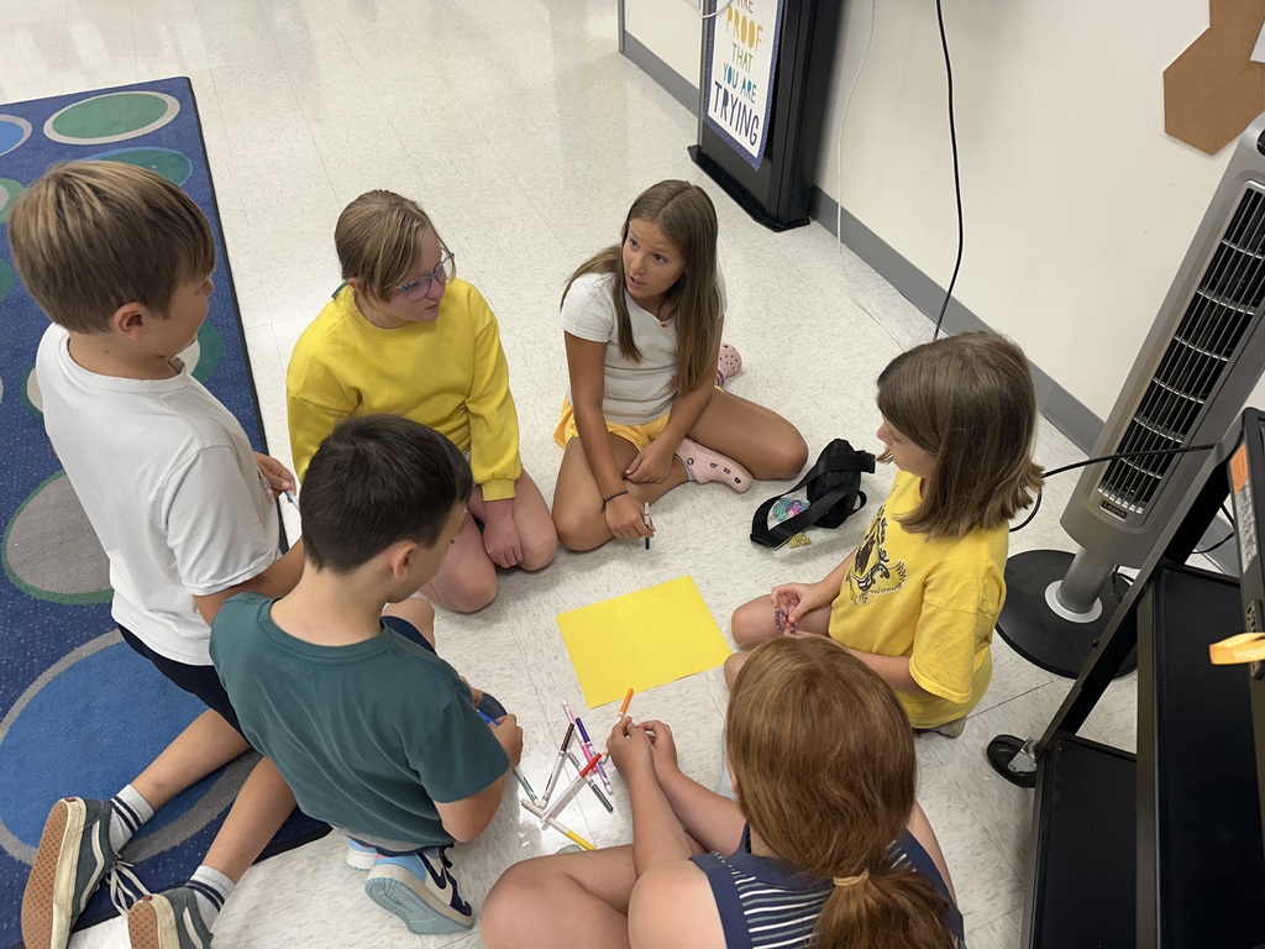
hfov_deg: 71.6
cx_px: 632
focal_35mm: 24
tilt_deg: -44.9
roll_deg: +1.5
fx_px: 877
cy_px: 474
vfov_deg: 56.8
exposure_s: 1/120
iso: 125
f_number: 1.78
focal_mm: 6.86
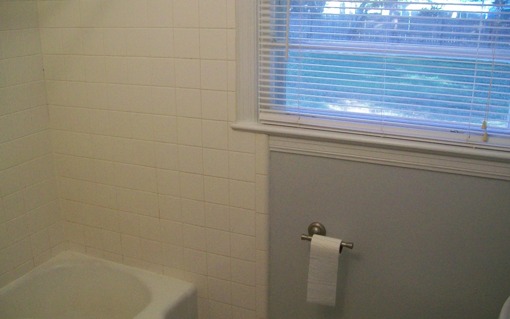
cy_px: 184
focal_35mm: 37
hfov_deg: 52.7
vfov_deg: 34.4
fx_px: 514
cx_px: 255
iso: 339
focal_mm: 6.1
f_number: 2.7
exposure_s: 1/125
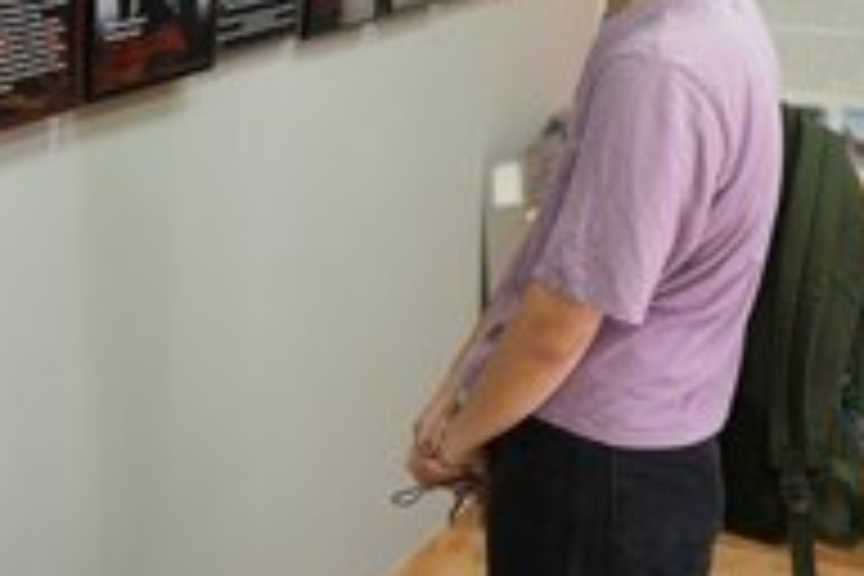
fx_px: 1848
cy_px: 2
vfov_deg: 17.3
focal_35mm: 77
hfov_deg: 26.0
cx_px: 202
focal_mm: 37
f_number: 3.2
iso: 1000
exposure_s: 1/100
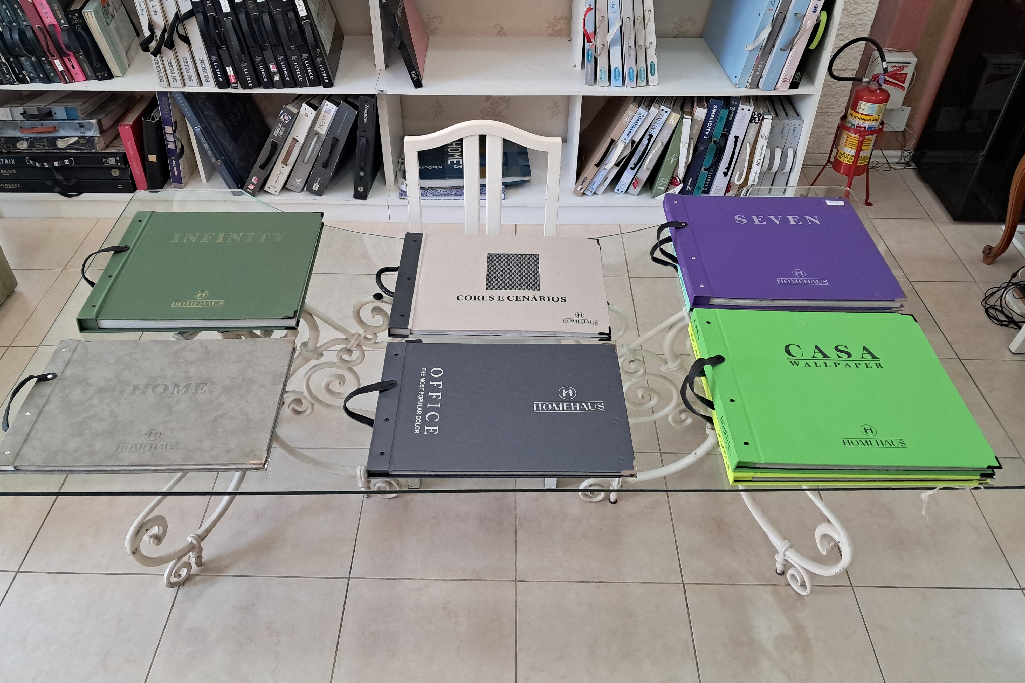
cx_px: 502
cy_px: 310
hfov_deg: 63.7
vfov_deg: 44.9
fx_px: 826
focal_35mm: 29
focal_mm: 4
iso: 400
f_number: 1.8
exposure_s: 1/60
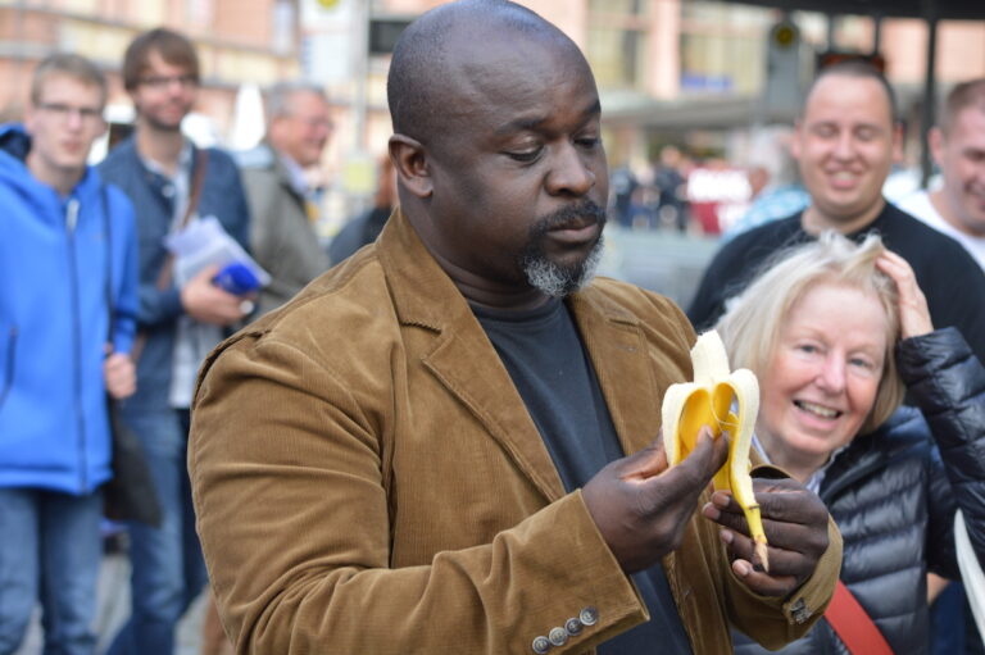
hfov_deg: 18.9
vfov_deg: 12.7
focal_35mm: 108
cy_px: 328
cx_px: 492
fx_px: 2953
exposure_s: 1/125
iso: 280
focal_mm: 72
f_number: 5.6
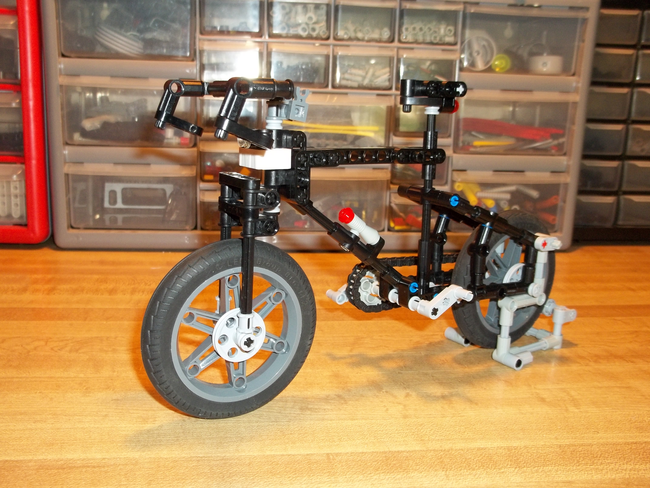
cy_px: 244
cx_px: 325
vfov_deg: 42.9
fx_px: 620
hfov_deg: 55.4
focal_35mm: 33
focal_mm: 5.9
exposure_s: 1/30
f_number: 3.3
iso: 160
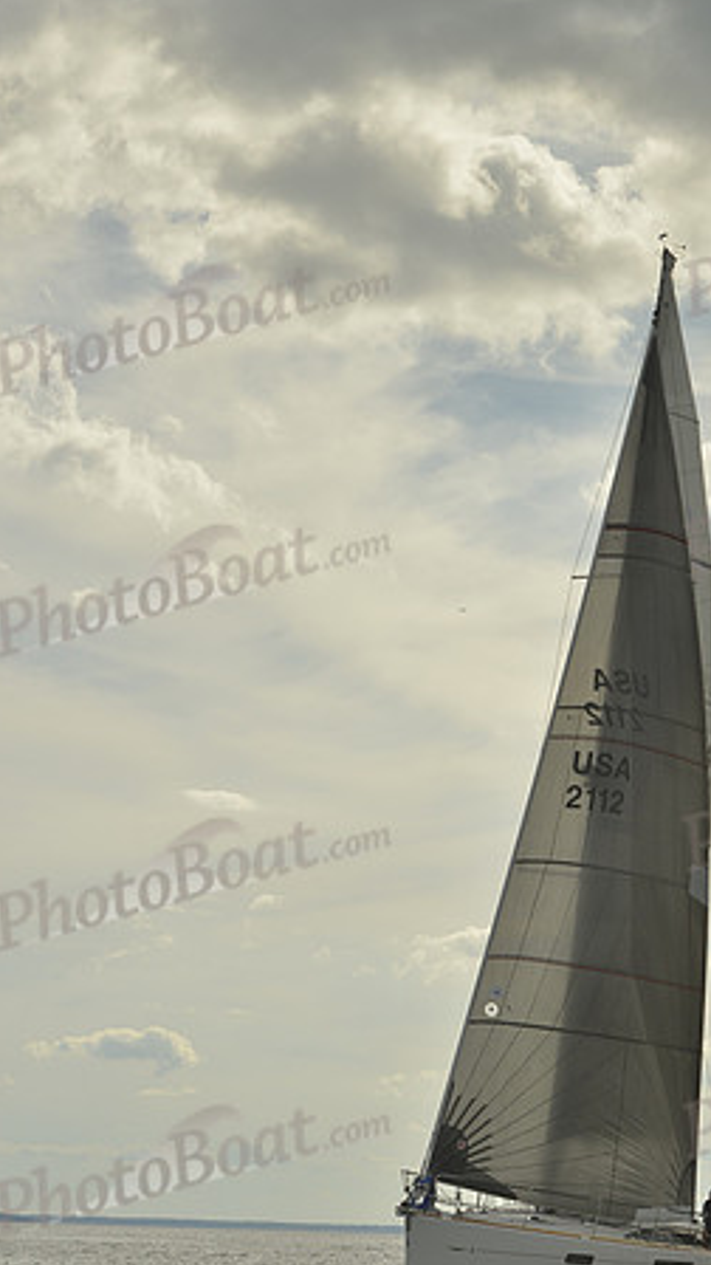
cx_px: 537
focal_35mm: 95
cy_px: 692
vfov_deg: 22.4
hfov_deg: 12.7
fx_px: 3184
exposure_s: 1/1250
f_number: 9
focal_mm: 70
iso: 200
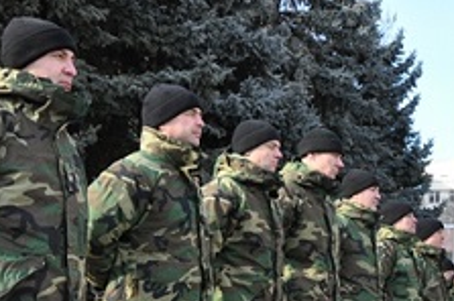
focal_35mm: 74
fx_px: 932
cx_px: 373
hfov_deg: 26.8
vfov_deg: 17.7
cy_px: 334
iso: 800
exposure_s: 1/400
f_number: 10
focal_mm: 22
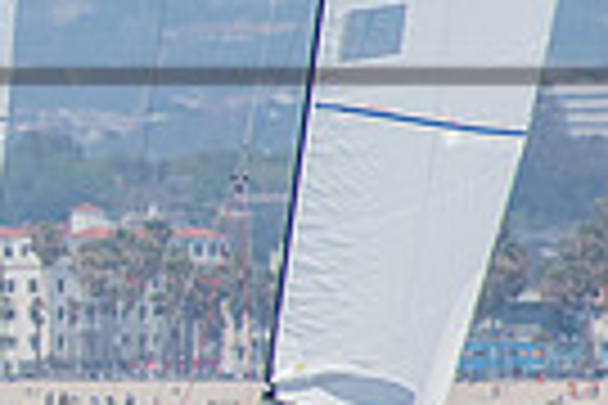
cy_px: 187
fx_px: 26142
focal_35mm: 1548
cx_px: -623
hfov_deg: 1.3
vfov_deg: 0.9
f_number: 8
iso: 400
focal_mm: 220
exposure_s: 1/1250
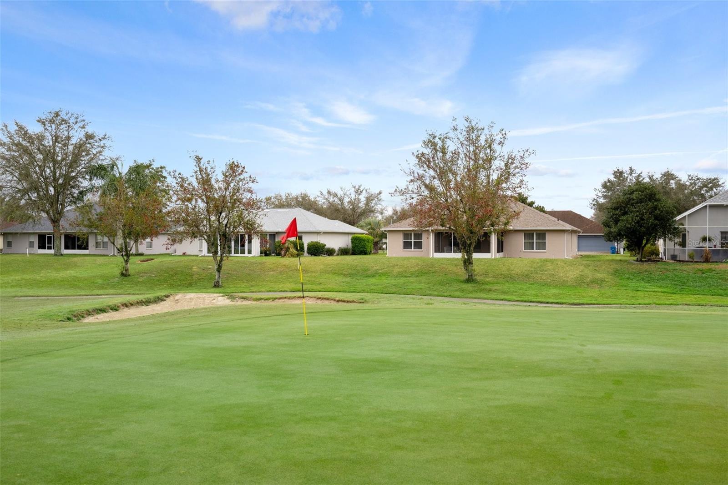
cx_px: 364
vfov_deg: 40.0
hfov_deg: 57.2
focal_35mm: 33
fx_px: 667
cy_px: 242
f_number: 8
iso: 320
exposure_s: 1/400
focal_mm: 33
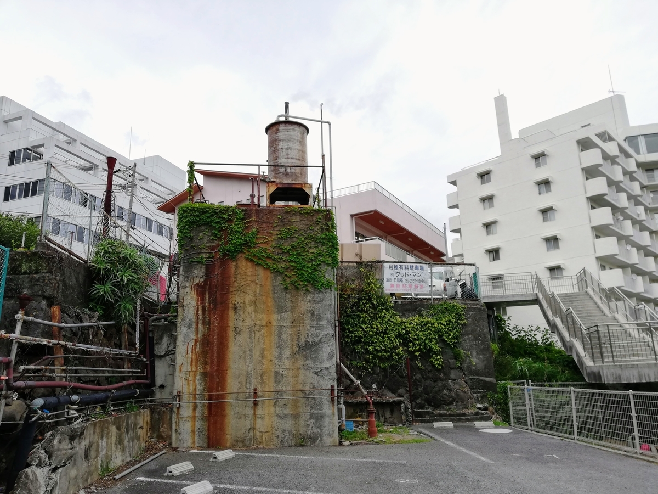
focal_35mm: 26
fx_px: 494
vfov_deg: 53.1
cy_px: 247
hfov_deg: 67.3
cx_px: 329
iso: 50
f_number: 2.2
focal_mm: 3.81
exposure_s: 1/256
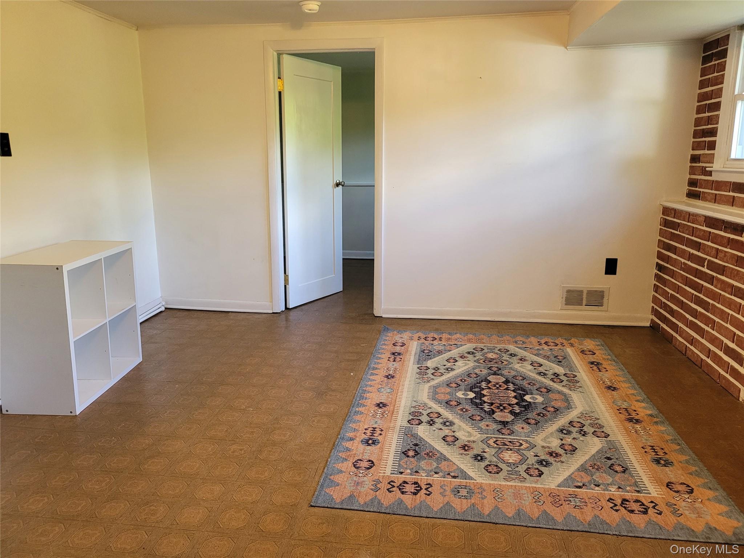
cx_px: 372
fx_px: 559
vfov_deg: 53.1
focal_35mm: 26
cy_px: 279
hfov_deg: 67.3
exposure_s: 1/120
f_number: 1.8
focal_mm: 5.4
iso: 320
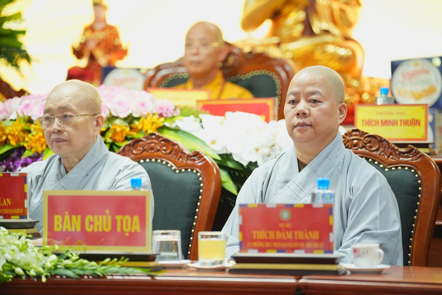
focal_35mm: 141
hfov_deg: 14.6
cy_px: 148
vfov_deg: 9.7
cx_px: 221
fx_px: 1731
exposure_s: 1/125
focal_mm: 141
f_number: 2.8
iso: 3200
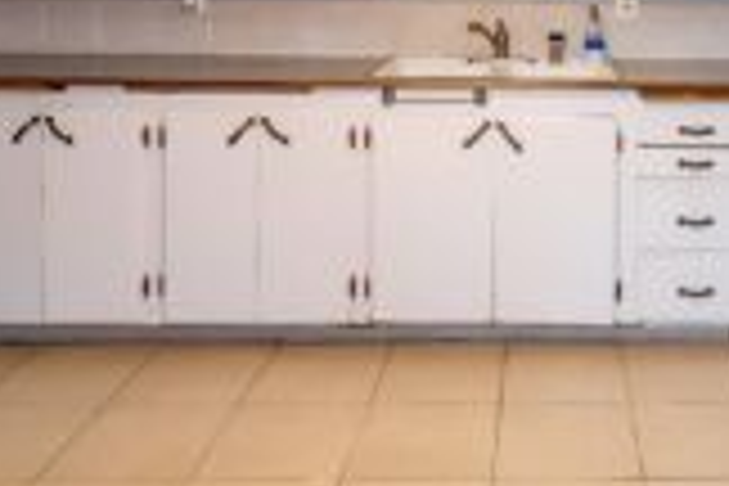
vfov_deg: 26.5
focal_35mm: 47
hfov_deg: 40.3
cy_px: -43
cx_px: 576
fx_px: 952
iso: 200
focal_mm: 19
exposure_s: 1/20
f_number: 4
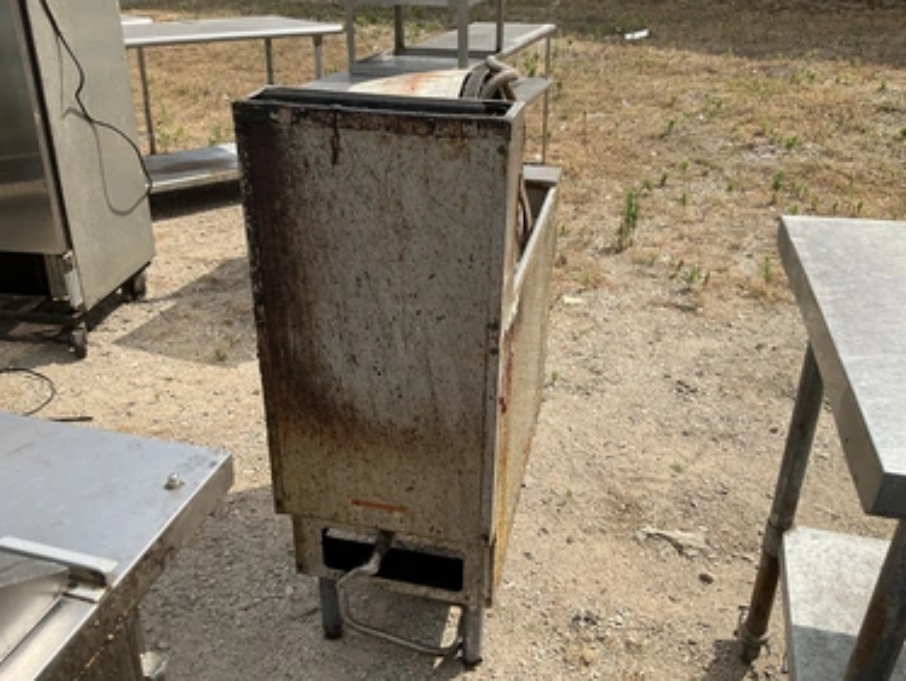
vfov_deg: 45.5
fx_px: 812
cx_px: 451
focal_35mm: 31
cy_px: 330
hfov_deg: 58.3
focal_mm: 3
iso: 25
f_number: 1.8
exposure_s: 1/1534
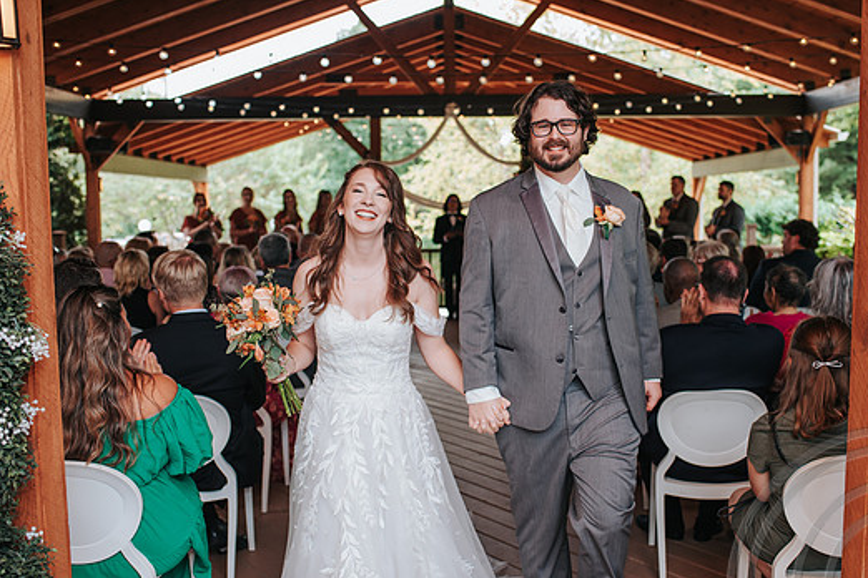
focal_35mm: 40
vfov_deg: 33.4
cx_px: 469
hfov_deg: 48.4
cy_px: 305
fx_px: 964
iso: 200
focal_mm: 35
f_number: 3.2
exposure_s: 1/125
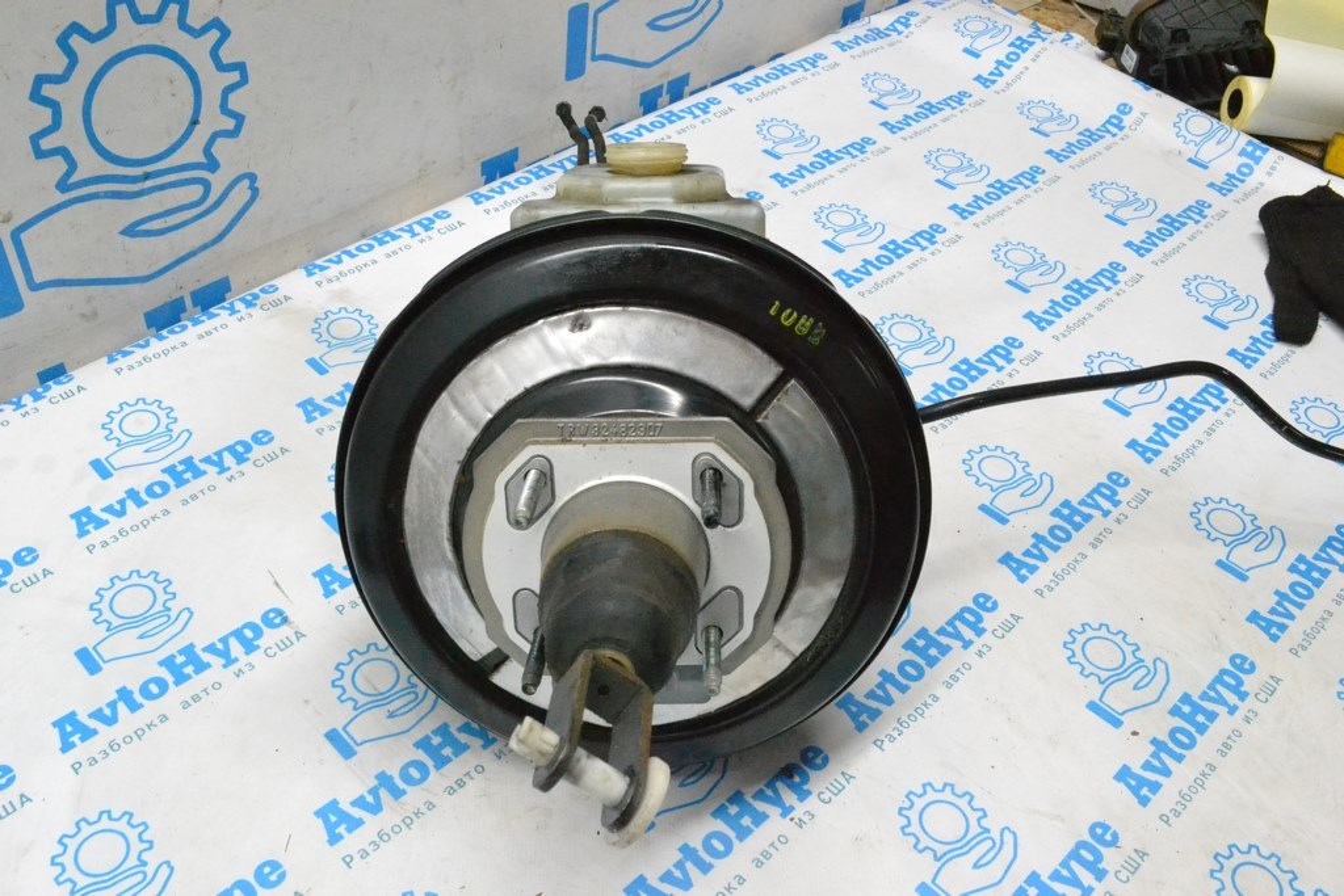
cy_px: 448
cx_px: 672
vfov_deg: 40.0
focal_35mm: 33
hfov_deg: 57.2
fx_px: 1232
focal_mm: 22
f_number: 11
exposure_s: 1/160
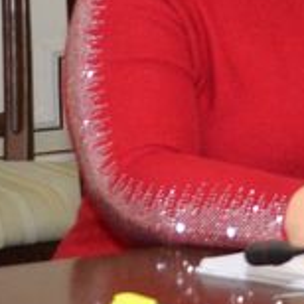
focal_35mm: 289
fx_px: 2870
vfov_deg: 6.0
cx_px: 1305
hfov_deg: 5.2
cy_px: -108
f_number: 4.5
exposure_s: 1/250
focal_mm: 25
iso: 800
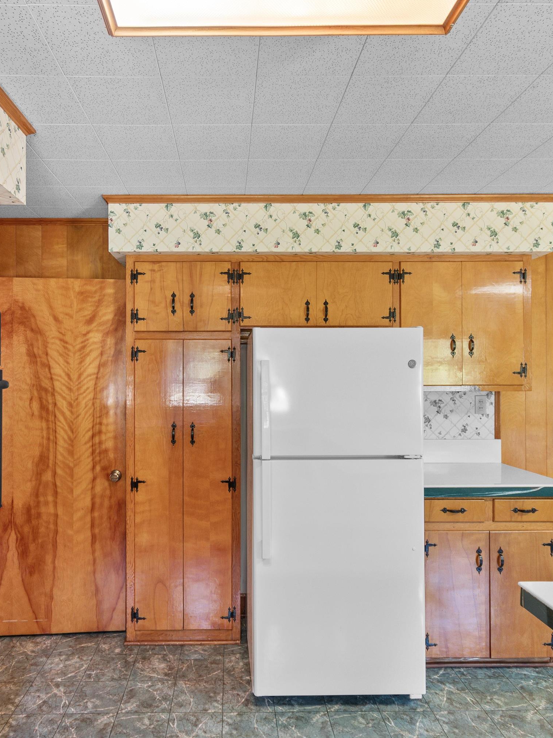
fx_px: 469
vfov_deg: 76.4
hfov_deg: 60.7
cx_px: 227
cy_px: 372
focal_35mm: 22
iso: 100
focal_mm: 10
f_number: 4.5
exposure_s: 1/1.25
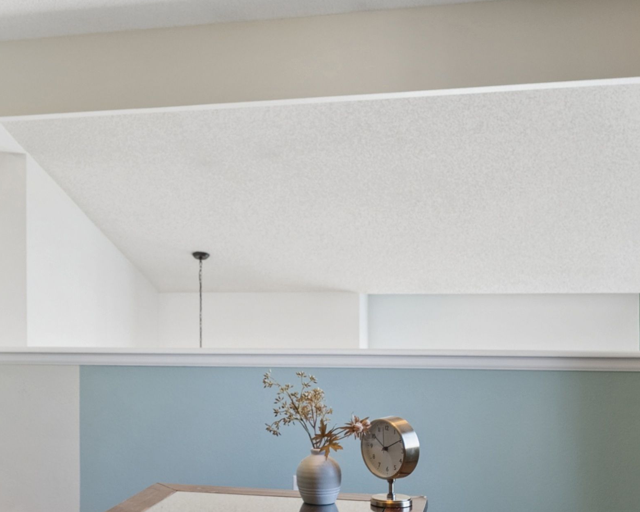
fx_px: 966
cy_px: 322
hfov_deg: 36.3
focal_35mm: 51
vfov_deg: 29.6
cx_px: 222
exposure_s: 1/40
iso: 500
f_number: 8
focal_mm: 20
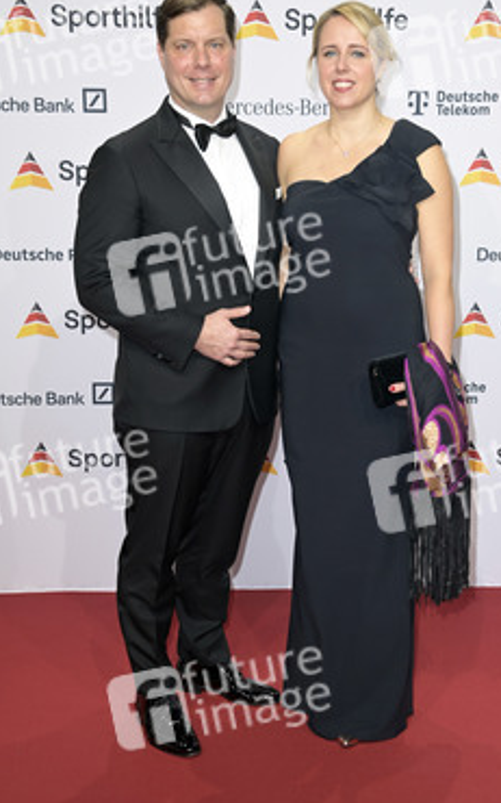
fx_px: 1202
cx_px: 282
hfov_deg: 23.5
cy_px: 373
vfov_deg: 36.9
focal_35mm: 55
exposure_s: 1/250
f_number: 5
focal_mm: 50
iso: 500
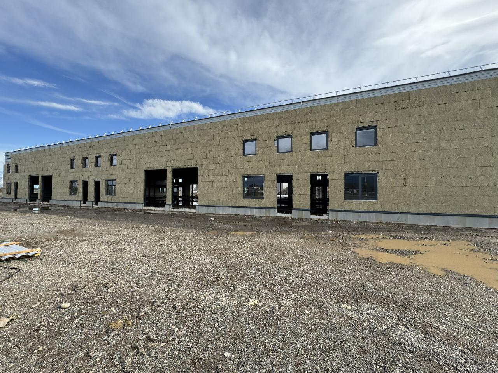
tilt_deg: +1.4
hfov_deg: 102.1
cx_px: 249
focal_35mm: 14
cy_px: 186
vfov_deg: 85.7
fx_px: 201
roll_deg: +0.6
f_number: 2.2
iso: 40
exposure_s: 1/625
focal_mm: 2.22
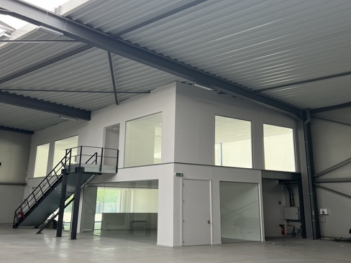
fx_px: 324
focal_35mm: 32
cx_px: 142
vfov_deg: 43.9
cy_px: 158
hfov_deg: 56.4
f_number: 1.5
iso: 50
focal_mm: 5.7
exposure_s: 1/439
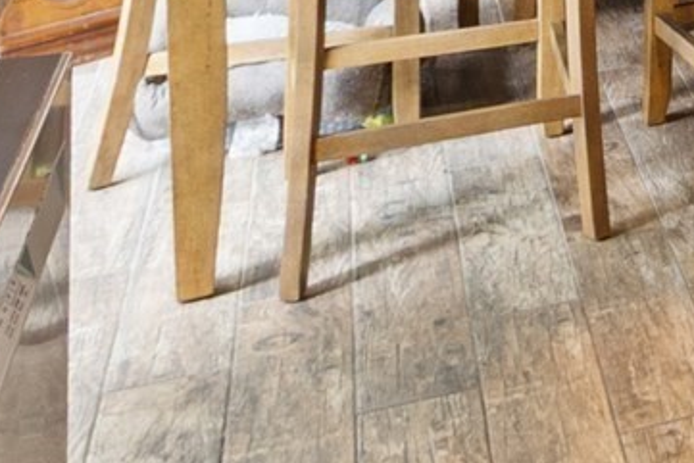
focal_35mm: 85
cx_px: 1296
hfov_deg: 18.2
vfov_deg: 13.1
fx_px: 1639
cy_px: -558
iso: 320
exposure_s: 2
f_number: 8
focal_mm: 10
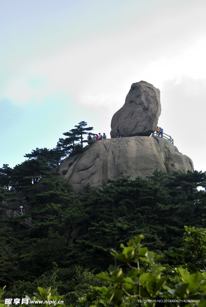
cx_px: 103
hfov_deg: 19.0
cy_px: 154
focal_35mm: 72
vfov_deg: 28.0
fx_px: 616
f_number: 7.1
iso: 250
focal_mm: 48
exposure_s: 1/200
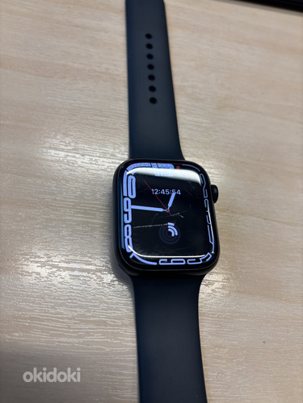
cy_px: 202
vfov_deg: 67.3
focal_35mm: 26
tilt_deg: -65.1
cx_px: 152
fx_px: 303
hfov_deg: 53.1
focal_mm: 5.96
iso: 50
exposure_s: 1/100
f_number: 1.6
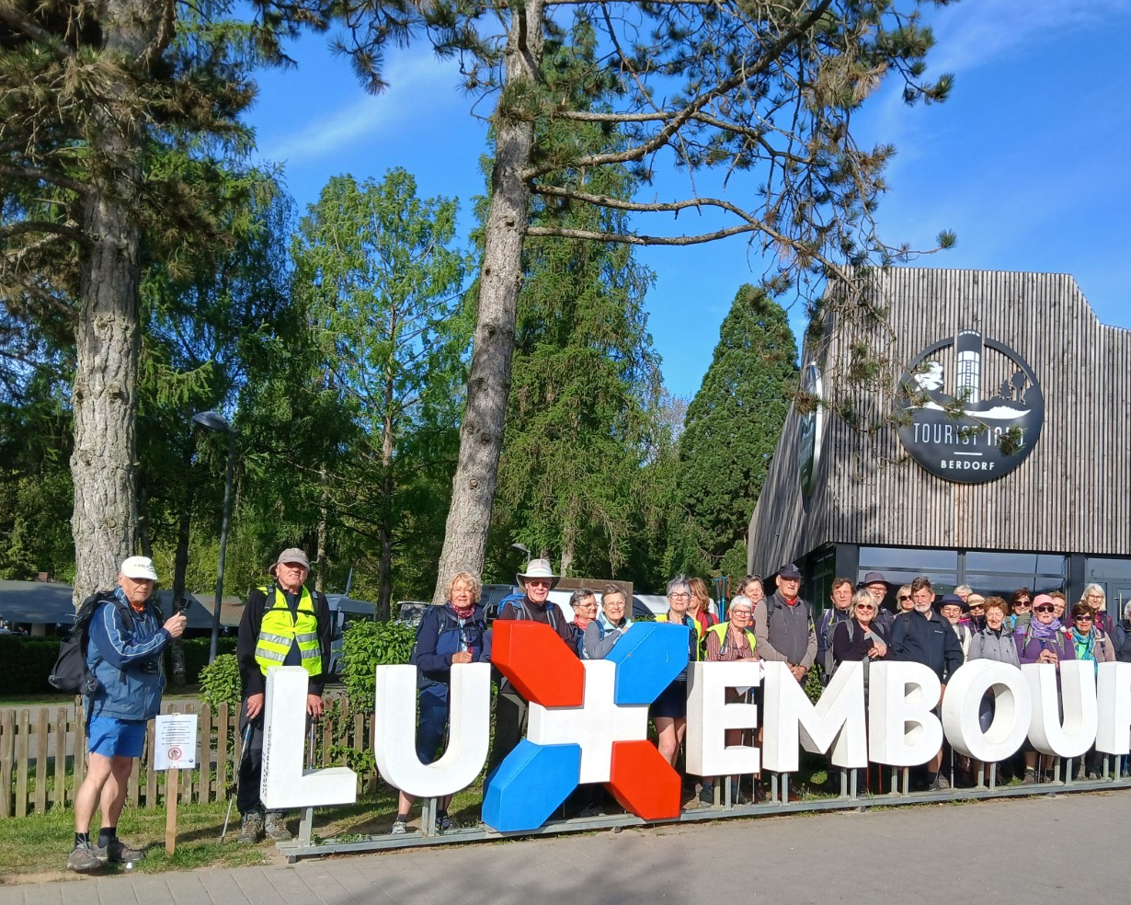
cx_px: 682
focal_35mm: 33
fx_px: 1105
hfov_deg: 53.8
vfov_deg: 44.4
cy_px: 529
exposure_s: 1/558
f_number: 1.8
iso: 20
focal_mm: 3.98
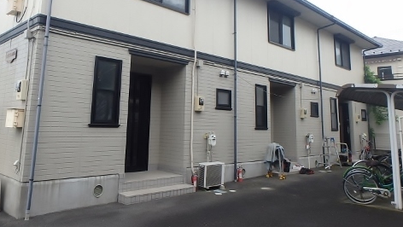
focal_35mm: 31
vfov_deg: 37.0
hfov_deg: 62.4
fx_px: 331
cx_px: 178
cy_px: 59
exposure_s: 1/200
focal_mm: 3.7
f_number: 3.5
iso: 125
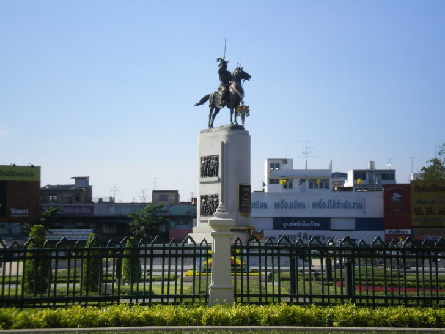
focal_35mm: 87
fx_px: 1118
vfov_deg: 17.0
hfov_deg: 22.5
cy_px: 167
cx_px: 222
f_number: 7.2
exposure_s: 1/160
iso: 64
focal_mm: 14.3
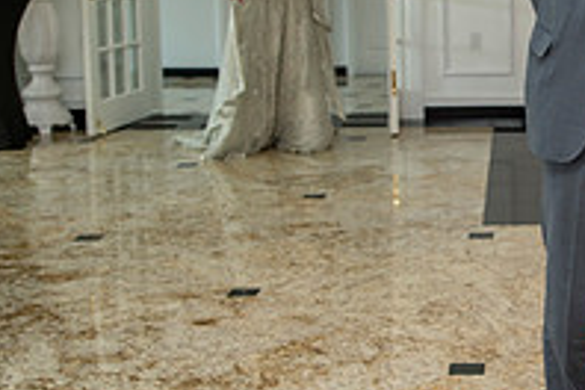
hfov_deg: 24.8
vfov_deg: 17.3
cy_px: 77
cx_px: 577
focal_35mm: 78
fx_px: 1267
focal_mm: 26
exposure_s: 1/80
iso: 200
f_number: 2.8
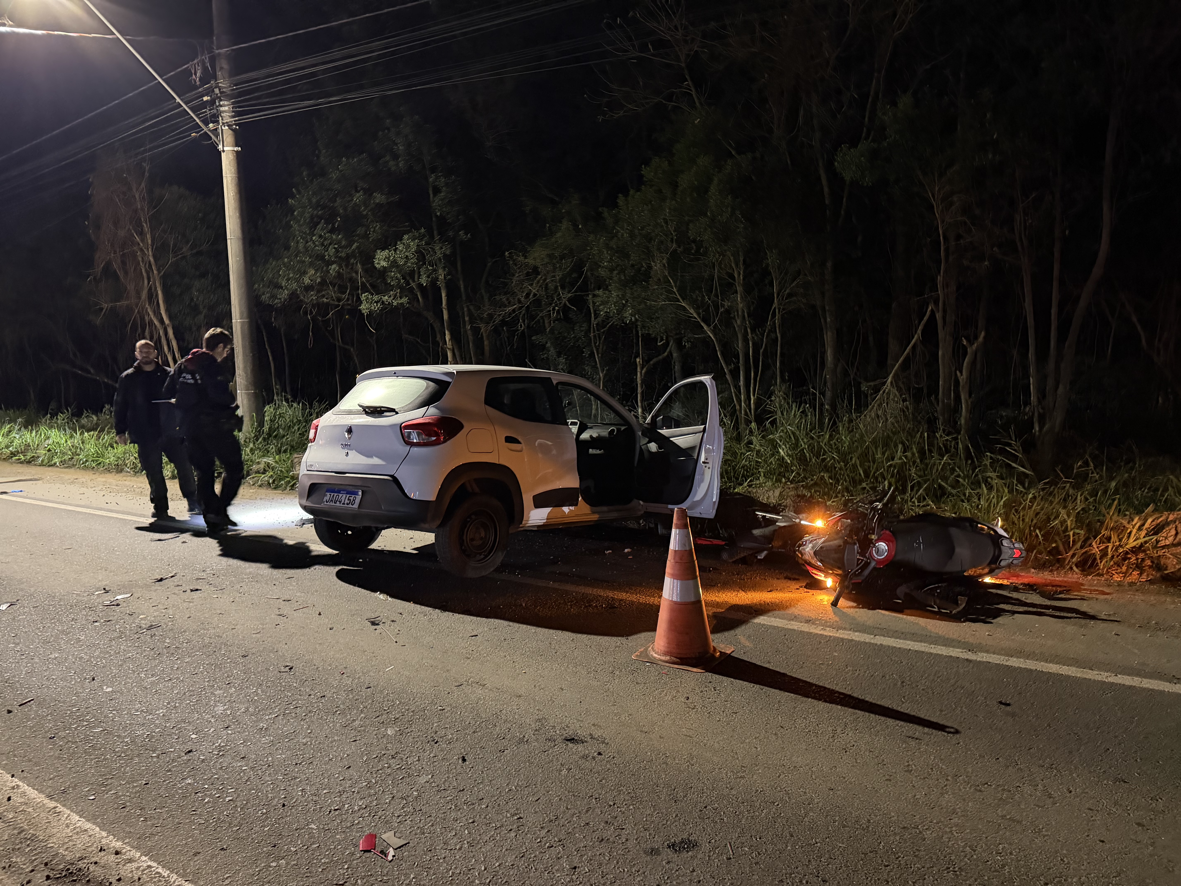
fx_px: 819
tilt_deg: -9.7
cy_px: 443
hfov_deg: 71.6
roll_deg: +3.1
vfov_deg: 56.8
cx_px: 590
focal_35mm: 24
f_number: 1.78
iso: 1600
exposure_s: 1/30
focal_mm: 6.76
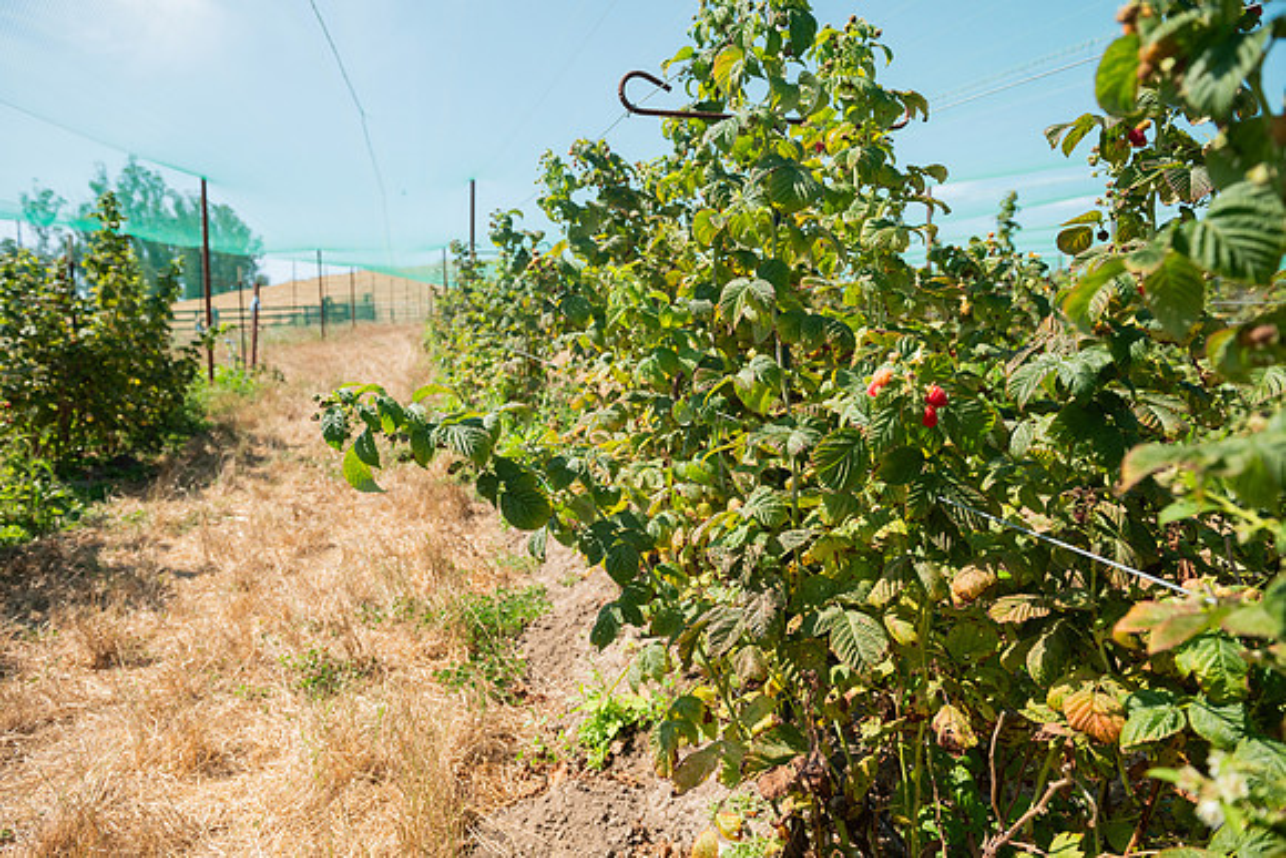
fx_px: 857
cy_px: 429
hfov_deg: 73.7
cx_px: 643
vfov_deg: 53.2
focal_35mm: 24
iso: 500
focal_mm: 24
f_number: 4
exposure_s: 1/2500
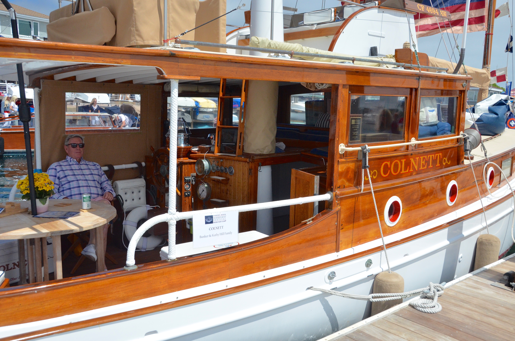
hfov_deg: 57.3
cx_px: 258
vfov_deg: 39.8
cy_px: 170
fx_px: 471
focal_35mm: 33
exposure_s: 1/4000
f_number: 6.3
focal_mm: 22
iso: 1000
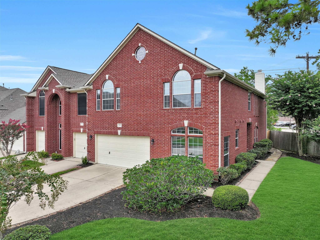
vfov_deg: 56.8
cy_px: 120
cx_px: 160
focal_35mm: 24
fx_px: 222
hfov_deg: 71.6
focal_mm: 12.29
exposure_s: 1/240
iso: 170
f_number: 2.8
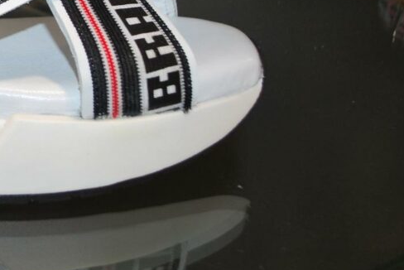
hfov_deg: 21.0
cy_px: 2
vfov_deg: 14.8
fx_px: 1022
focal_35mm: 91
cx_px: -67
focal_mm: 22
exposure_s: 1/60
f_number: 4
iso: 200
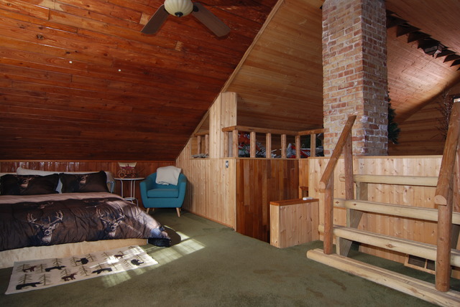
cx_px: 230
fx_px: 269
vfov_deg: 59.6
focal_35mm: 21
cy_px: 154
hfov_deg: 81.2
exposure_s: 1/8
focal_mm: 14
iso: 100
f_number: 5
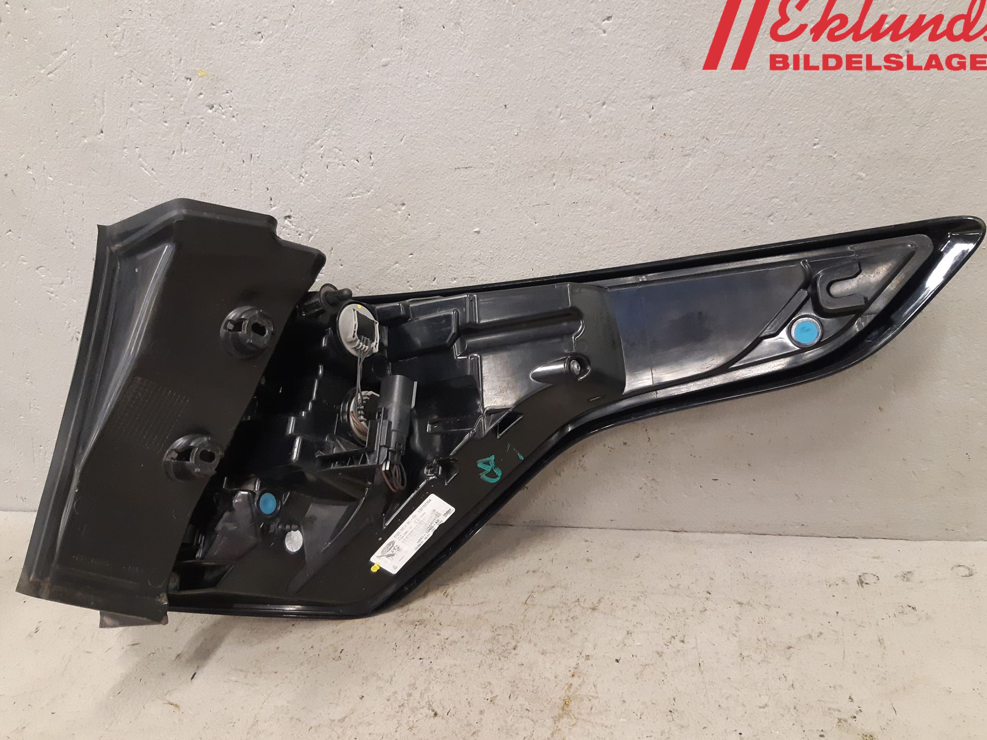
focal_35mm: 27
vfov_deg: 51.4
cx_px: 497
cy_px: 370
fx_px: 770
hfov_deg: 65.3
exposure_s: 1/50
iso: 250
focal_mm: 3.93
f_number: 1.7
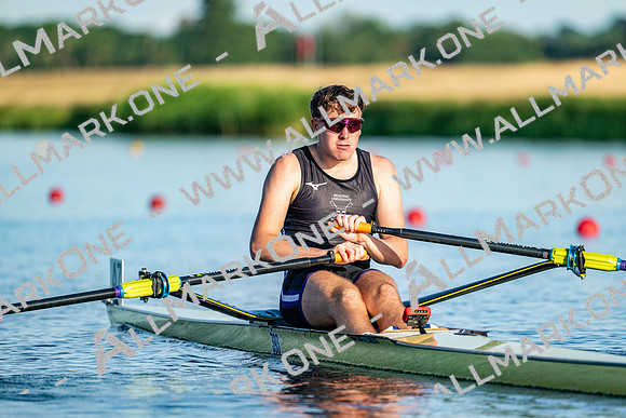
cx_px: 313
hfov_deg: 5.2
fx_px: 6957
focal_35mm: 400
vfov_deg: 3.4
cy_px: 209
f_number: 4.5
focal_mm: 400
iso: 320
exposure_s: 1/2500
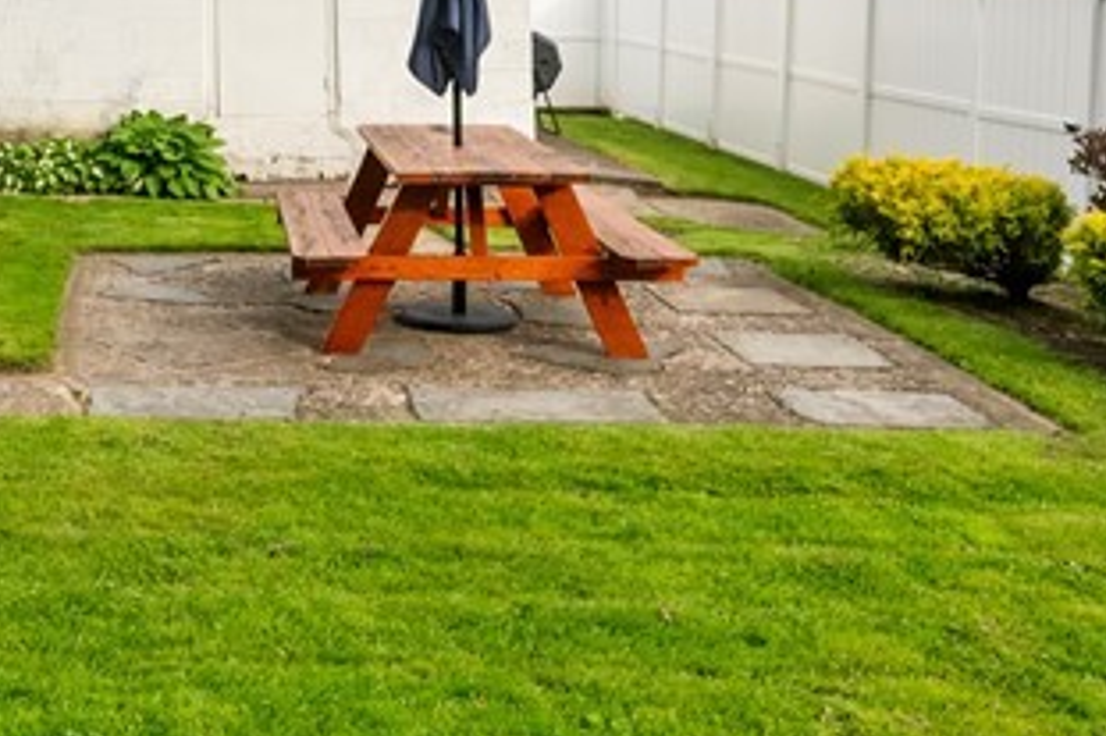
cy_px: 172
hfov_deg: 34.0
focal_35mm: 56
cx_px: 144
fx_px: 1719
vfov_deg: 23.9
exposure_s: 1/8000
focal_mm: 16
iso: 1250
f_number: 4
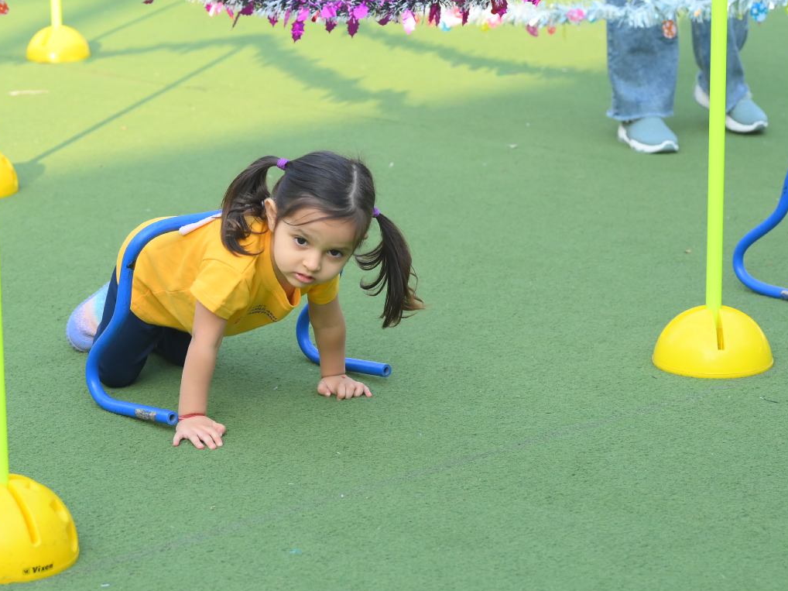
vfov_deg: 15.6
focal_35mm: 95
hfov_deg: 20.6
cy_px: 313
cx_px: 261
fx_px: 2162
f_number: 4.5
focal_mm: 62
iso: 1000
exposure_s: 1/800
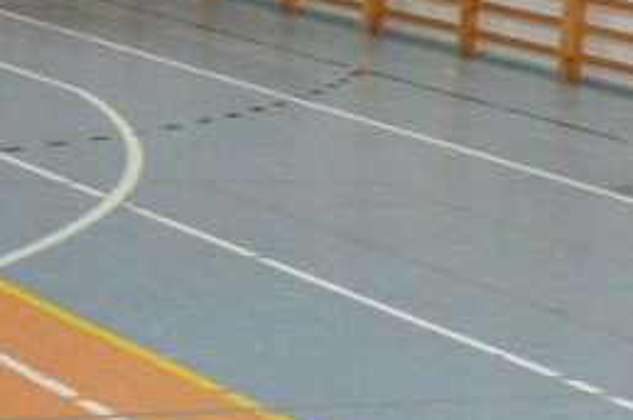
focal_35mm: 167
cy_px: -128
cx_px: 255
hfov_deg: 12.3
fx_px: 2931
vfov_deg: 8.1
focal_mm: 28
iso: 1000
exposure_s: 1/60
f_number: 4
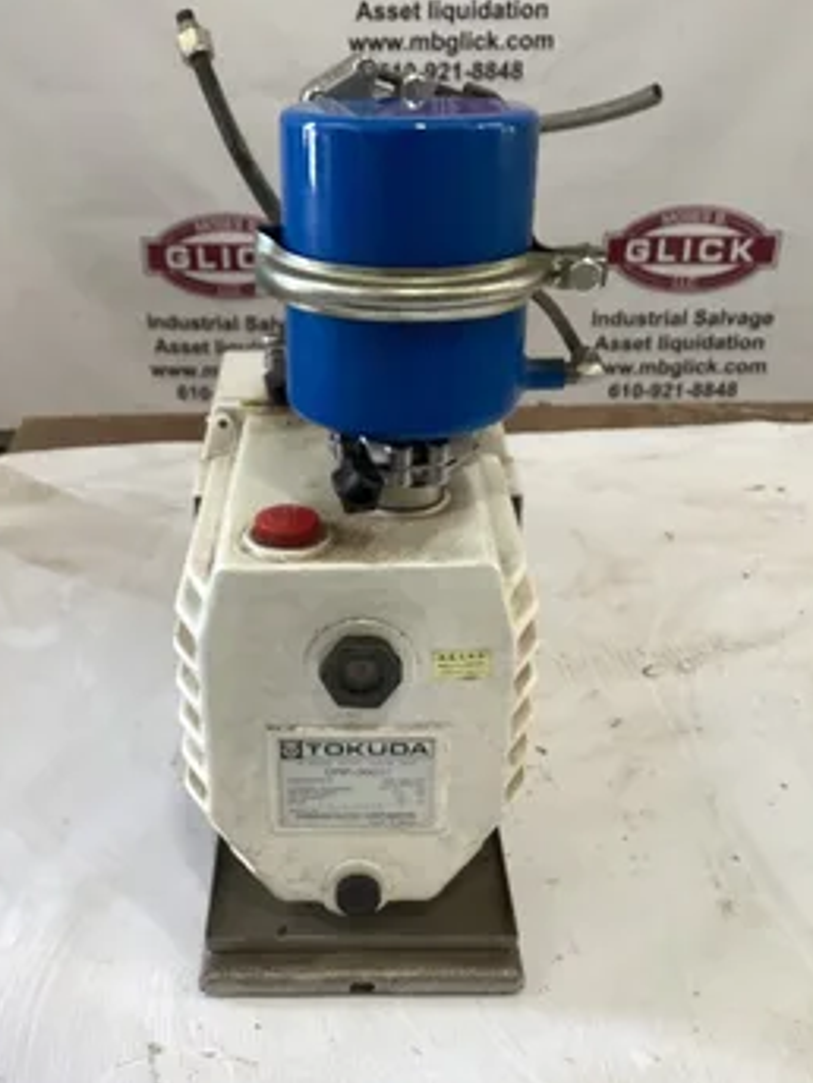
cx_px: 343
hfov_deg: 39.6
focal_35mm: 36
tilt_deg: -28.2
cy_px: 576
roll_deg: +1.6
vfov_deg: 51.3
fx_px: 1127
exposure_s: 1/50
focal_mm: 3.3
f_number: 2.4
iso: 64
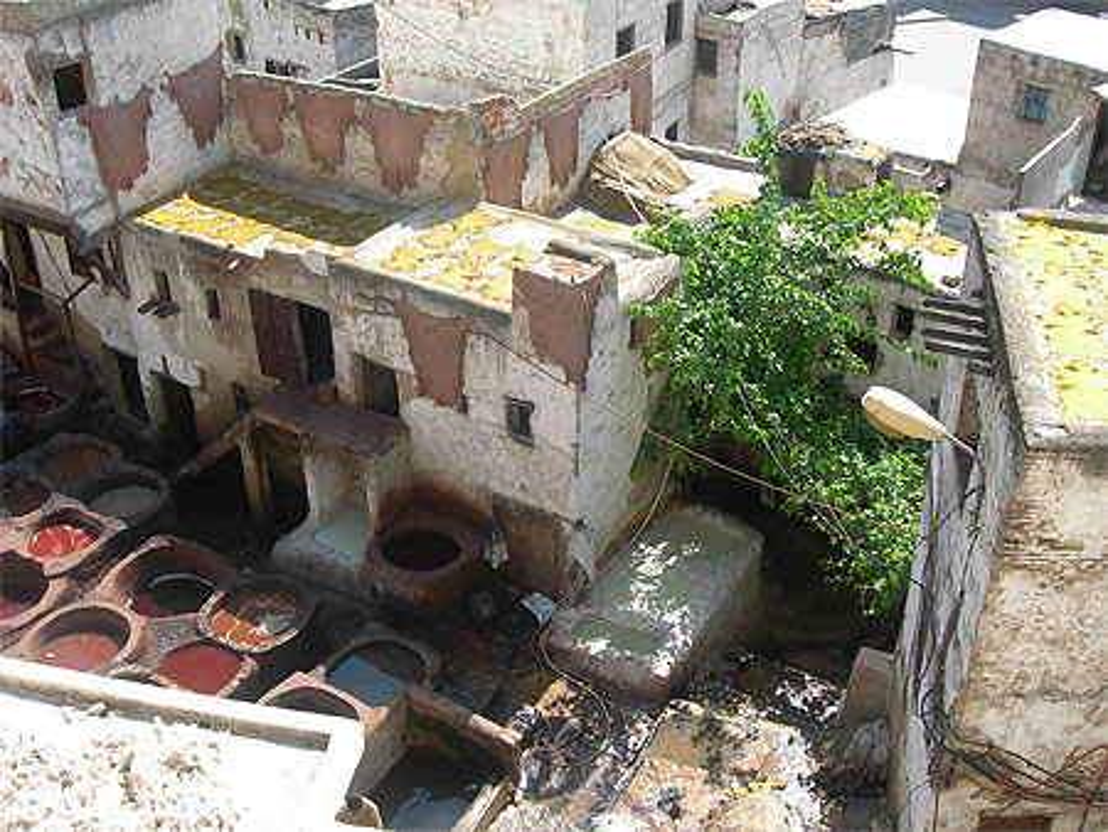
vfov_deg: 37.8
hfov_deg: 49.0
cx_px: 554
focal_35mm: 38
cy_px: 416
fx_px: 1217
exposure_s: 1/179
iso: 50
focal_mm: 7.8
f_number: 4.8
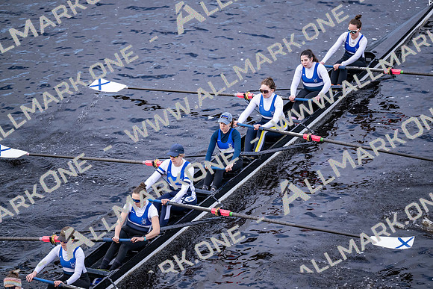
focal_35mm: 200
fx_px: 2406
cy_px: 144
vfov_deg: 6.9
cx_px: 216
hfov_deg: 10.3
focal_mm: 200
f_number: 2.8
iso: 1400
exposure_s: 1/2000
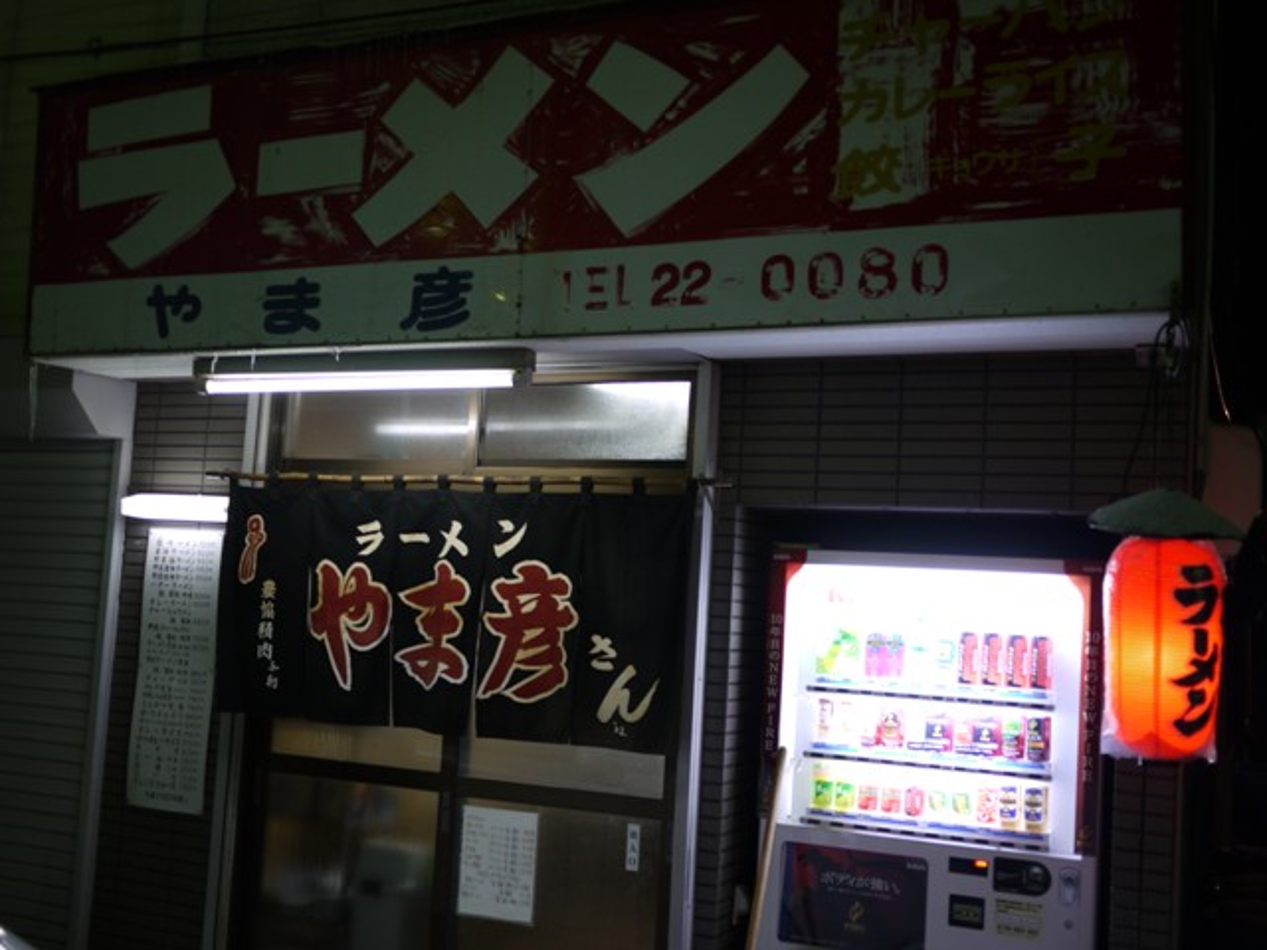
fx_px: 1464
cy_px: 475
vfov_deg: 36.0
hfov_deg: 46.8
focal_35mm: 40
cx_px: 634
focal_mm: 20
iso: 100
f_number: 1.7
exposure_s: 1/30
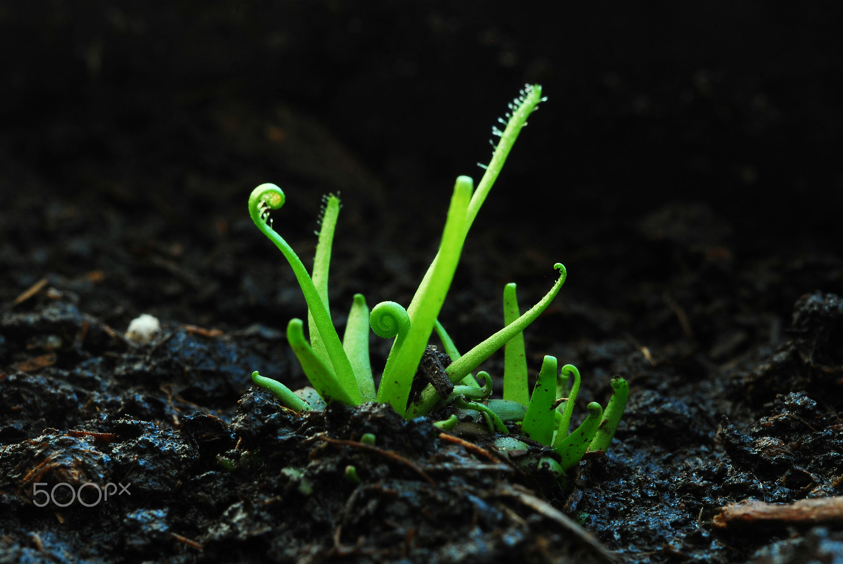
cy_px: 282
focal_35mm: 135
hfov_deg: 15.2
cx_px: 422
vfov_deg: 10.2
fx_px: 3165
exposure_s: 1/2
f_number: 20
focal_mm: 90
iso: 100
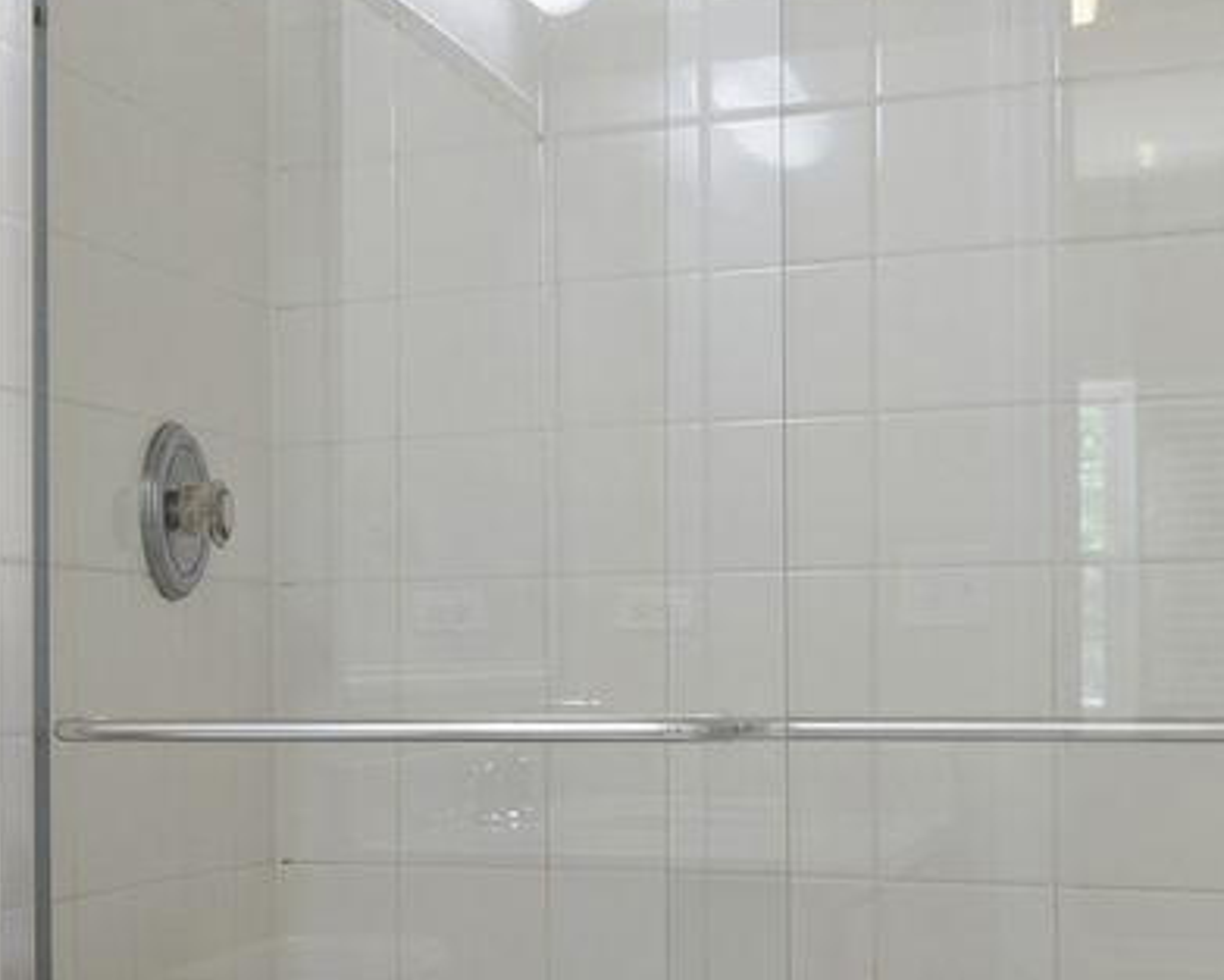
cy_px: 745
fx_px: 2536
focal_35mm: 70
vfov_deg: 21.7
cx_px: -532
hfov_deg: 22.8
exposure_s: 1/8
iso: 250
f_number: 8
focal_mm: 12
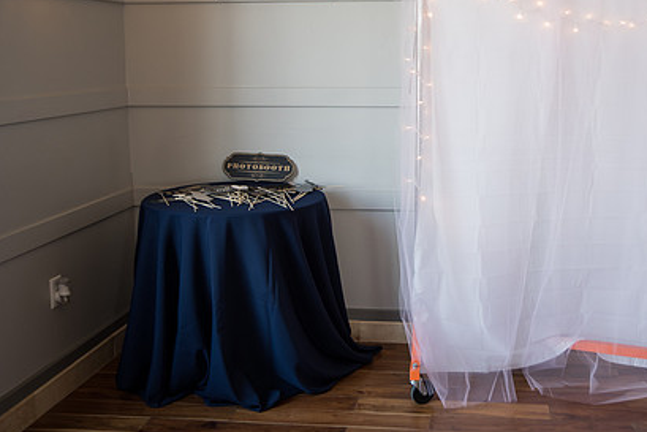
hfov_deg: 43.8
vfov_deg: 30.3
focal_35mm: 44
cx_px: 432
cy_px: 150
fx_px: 791
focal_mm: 31
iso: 400
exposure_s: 1/100
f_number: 2.8
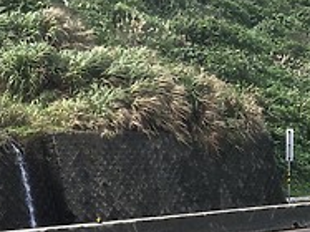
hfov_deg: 17.5
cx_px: 356
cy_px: 176
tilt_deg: -3.5
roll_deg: -0.8
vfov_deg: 13.6
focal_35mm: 108
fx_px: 967
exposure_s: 1/889
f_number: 1.8
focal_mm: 3.99
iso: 20
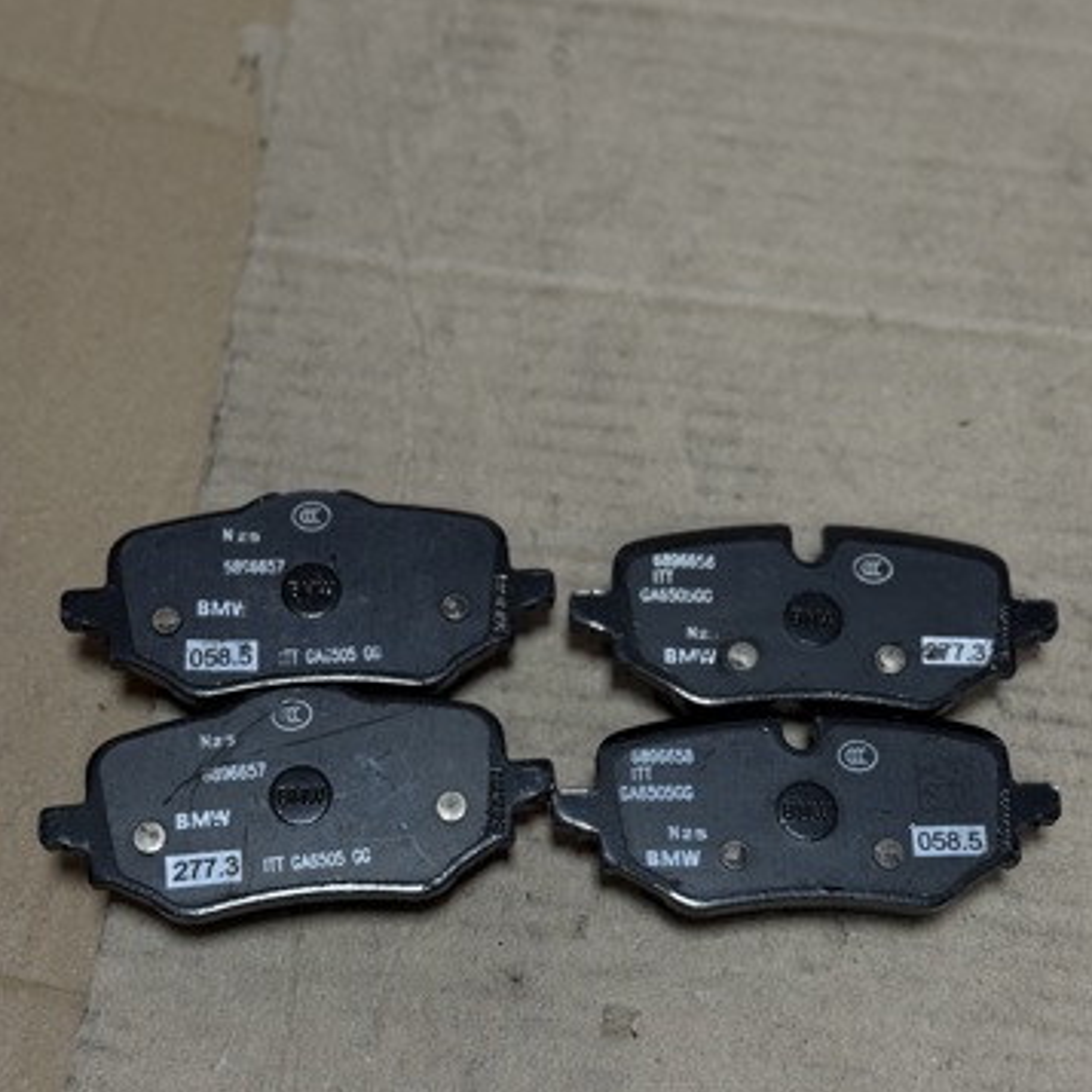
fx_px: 2034
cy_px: 563
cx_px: 546
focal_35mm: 57
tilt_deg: -66.5
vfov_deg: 30.0
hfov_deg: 30.0
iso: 64
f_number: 1.78
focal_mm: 6.76
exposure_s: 1/50
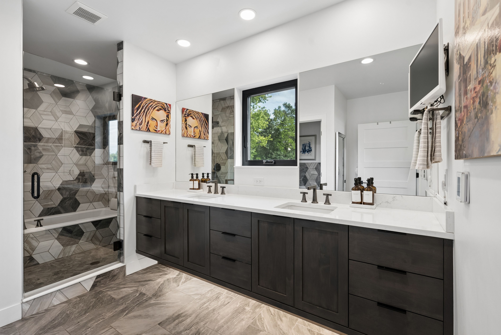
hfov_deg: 96.7
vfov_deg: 73.8
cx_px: 250
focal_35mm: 16
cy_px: 168
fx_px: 223
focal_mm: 16
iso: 320
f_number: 8
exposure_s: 1/50
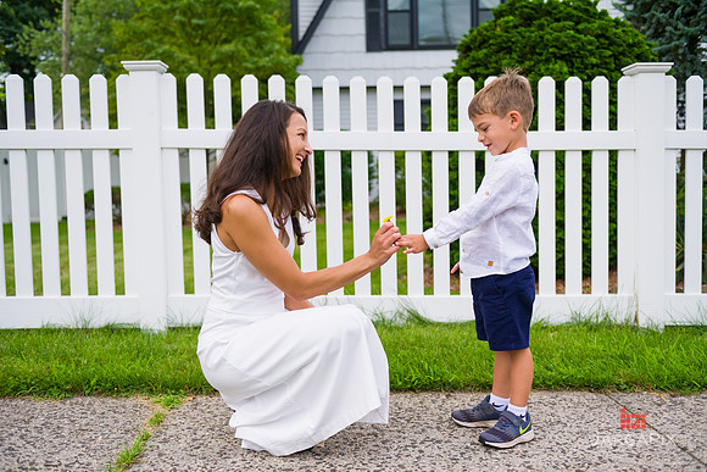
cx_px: 354
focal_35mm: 38
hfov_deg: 50.7
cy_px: 236
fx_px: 746
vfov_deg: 35.1
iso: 400
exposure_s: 1/4000
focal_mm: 38
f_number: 3.2
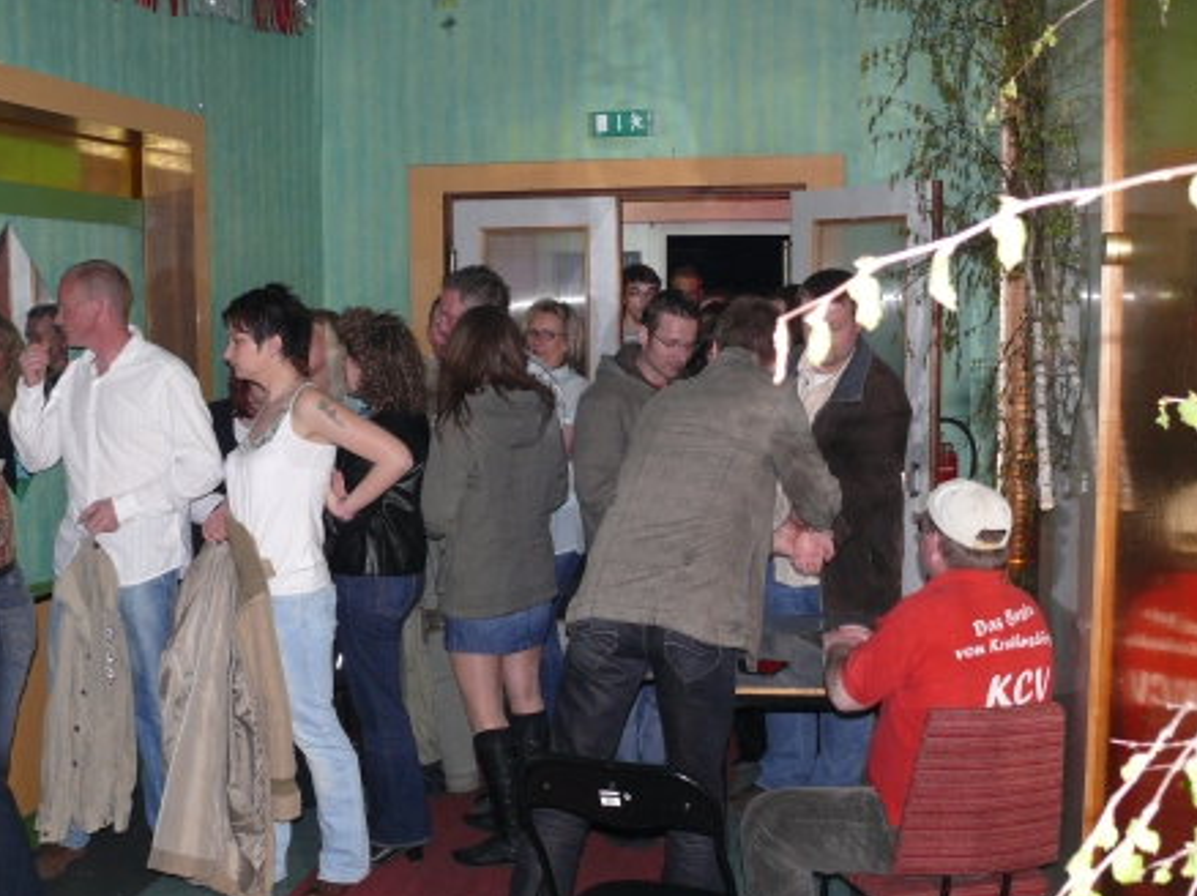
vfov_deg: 35.9
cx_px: 582
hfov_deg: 46.8
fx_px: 1382
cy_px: 463
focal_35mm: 40
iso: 125
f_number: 2.8
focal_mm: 7.4
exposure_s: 1/30
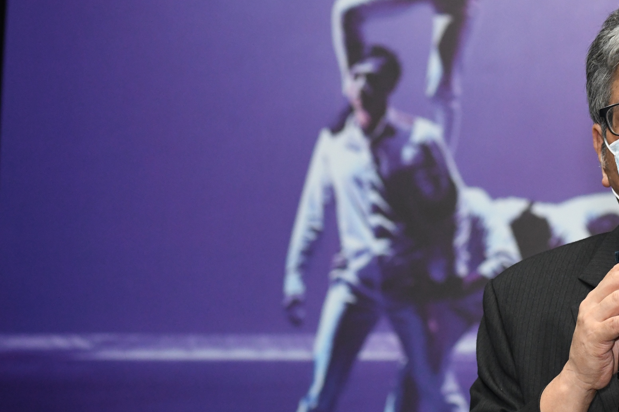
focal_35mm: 153
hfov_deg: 13.3
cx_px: 607
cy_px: 157
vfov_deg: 9.0
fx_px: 2631
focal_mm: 72
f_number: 4.5
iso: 2500
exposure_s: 1/125
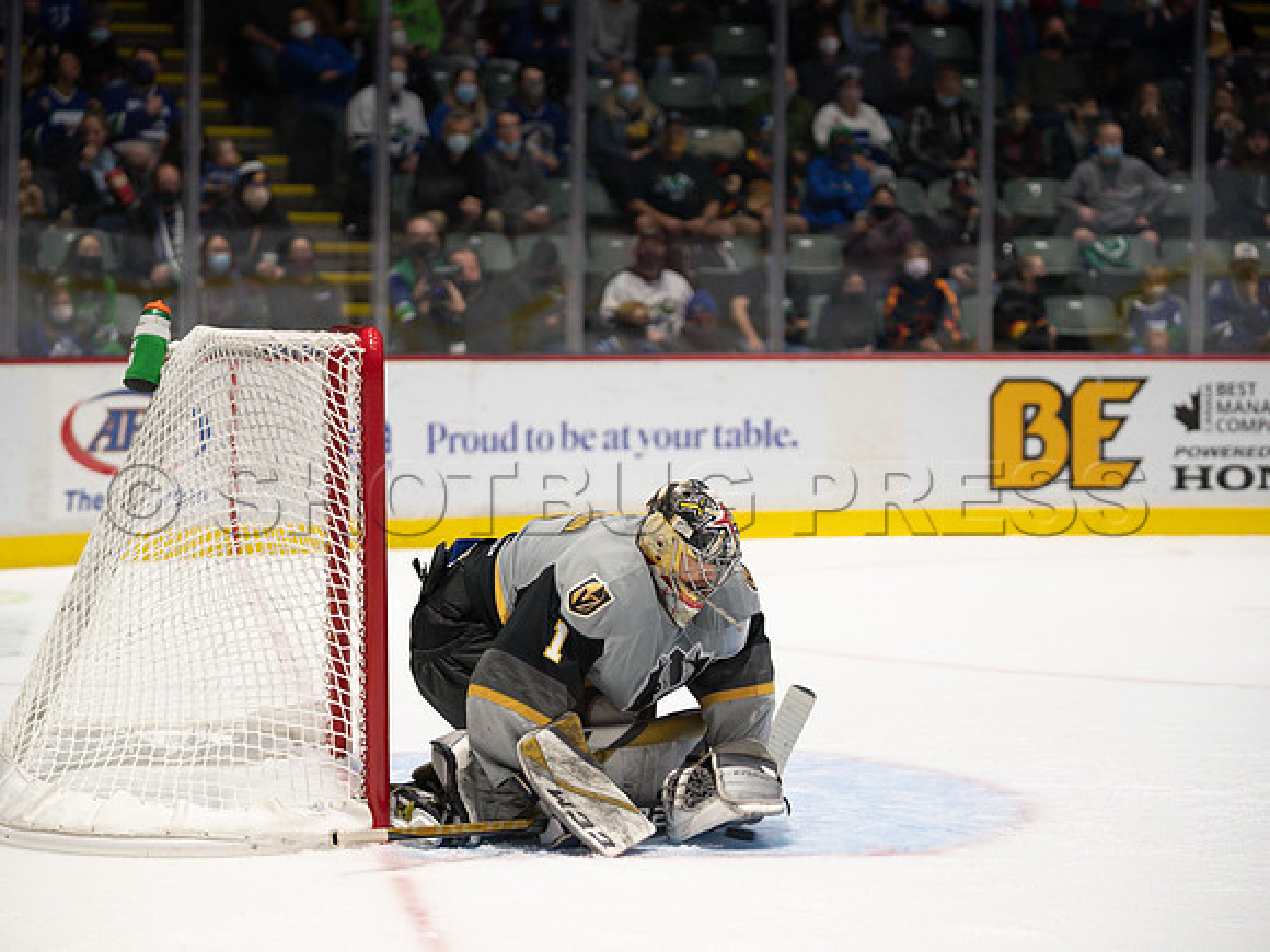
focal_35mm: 110
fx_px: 4018
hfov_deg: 18.0
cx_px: 635
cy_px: 476
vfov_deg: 13.5
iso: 2000
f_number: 2.8
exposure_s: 1/1000
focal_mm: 97
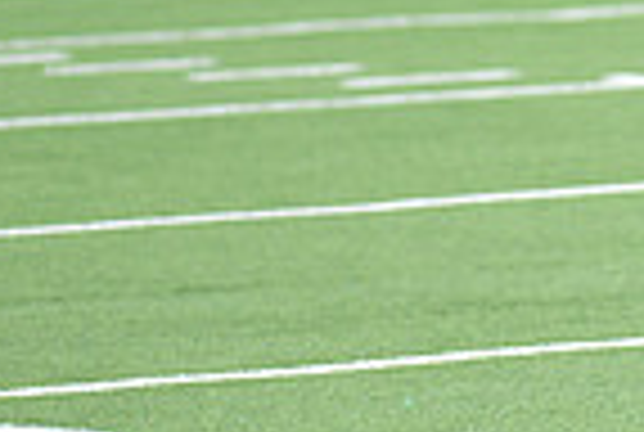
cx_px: 1099
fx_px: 11258
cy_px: -52
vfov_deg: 2.2
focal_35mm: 628
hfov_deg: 3.3
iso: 64
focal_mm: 155
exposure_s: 1/800
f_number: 2.8
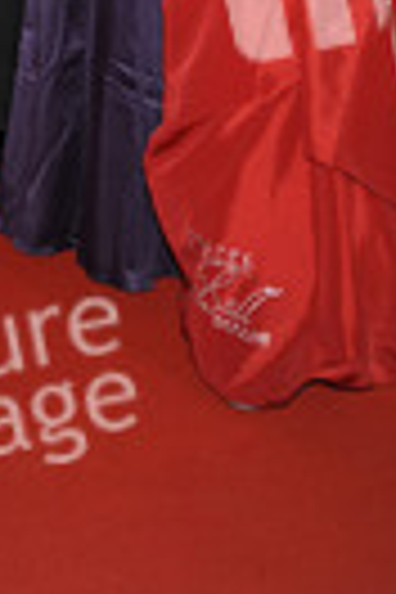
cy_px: -270
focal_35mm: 127
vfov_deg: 15.1
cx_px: 36
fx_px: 2095
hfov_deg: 10.7
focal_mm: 42
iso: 1250
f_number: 5
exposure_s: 1/40
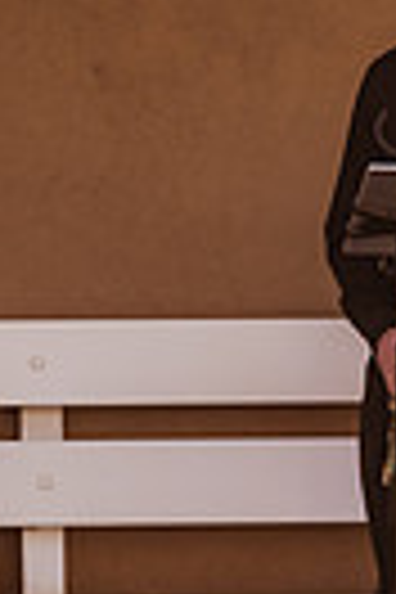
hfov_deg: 3.0
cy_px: 36
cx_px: 484
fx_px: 7589
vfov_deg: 4.5
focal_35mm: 460
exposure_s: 1/800
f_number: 1.8
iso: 100
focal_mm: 135
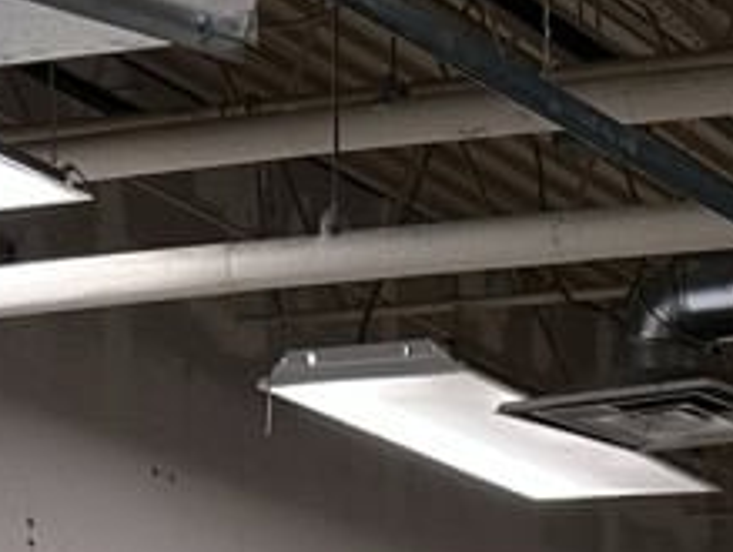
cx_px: 1449
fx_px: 2969
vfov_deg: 9.1
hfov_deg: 12.5
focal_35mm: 140
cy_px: 1509
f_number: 1.8
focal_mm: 6.9
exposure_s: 1/60
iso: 125
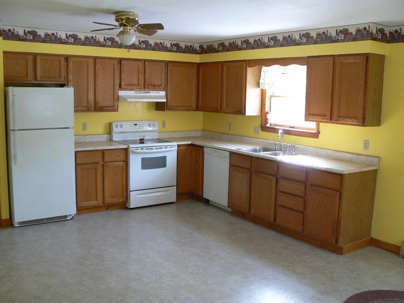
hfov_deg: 51.4
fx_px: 420
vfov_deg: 39.7
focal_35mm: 36
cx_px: 202
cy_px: 152
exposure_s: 1/30
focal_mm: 6
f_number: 2.8
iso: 160
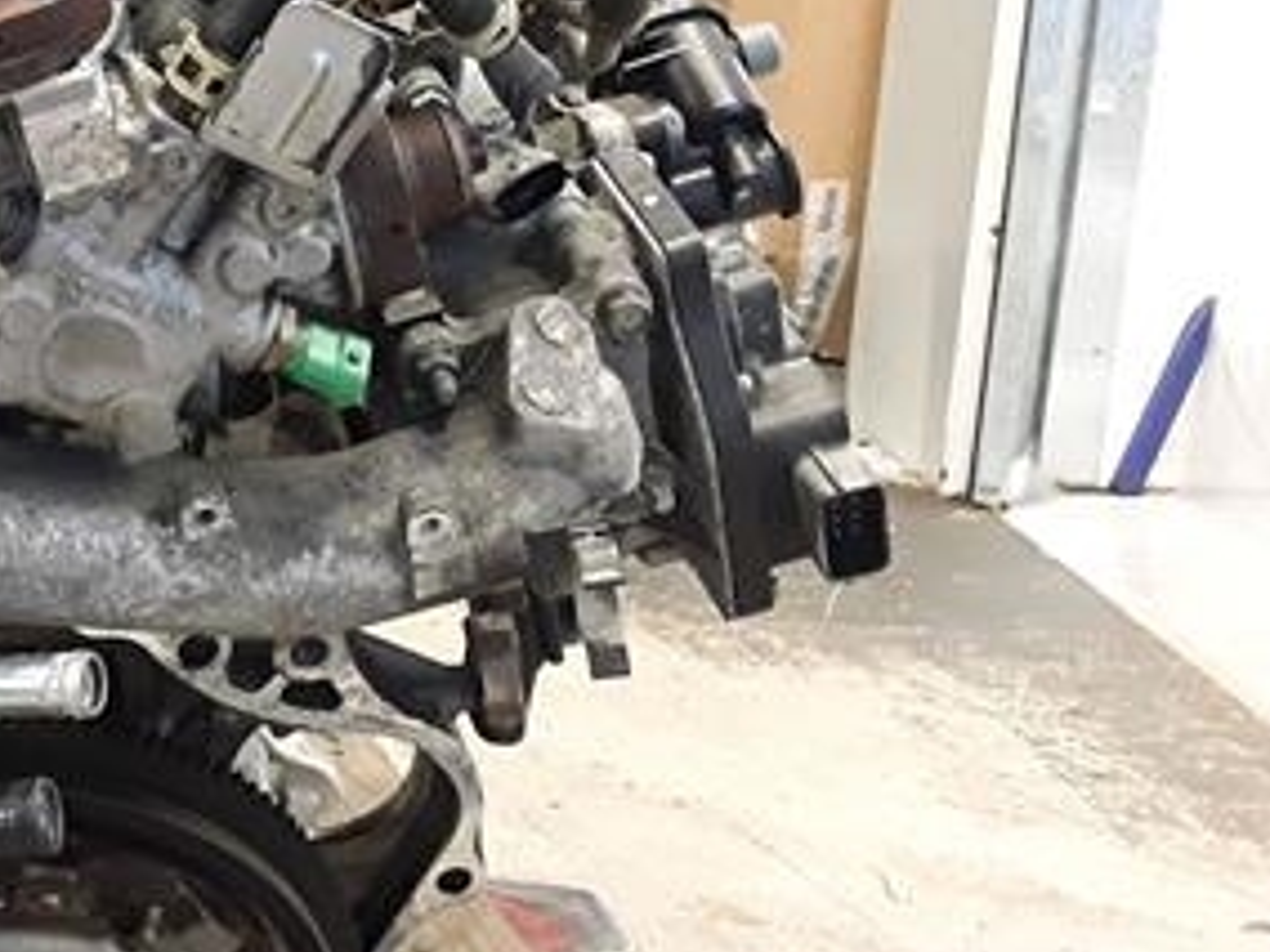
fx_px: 2311
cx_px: -85
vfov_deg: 23.3
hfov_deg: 28.3
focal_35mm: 63
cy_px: 523
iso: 250
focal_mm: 2.91
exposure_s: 1/50
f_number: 1.9
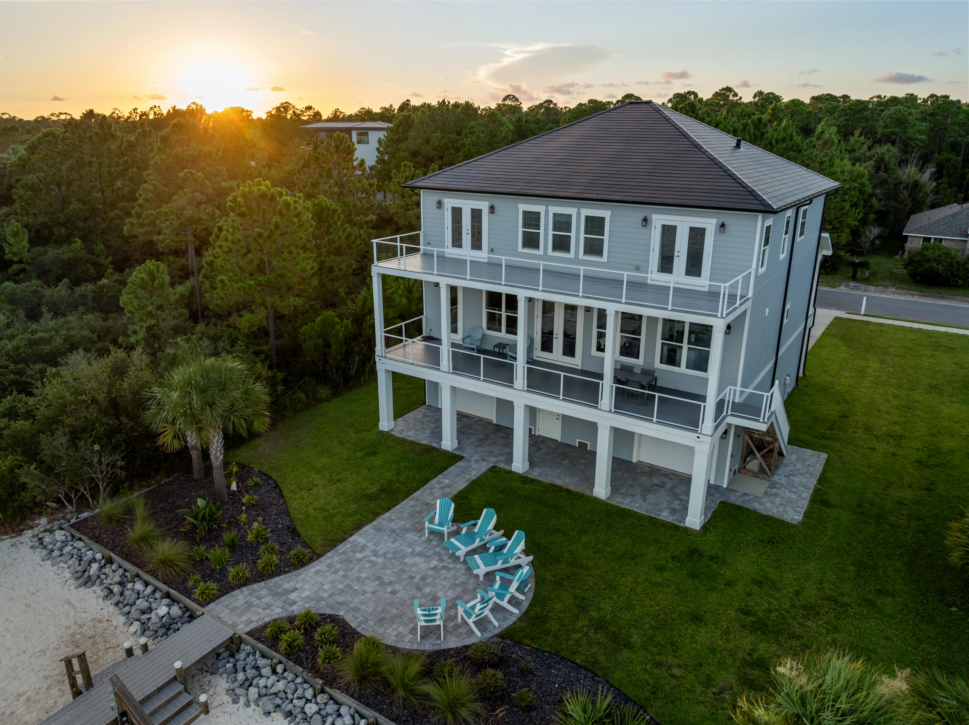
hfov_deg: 71.6
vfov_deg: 56.8
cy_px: 362
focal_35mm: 24
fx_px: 671
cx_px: 484
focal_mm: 12.29
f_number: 2.8
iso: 100
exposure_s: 1/240
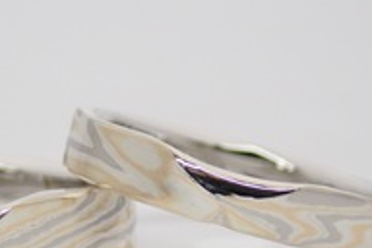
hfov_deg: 10.9
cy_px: 204
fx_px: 1943
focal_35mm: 188
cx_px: 91
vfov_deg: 7.3
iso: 200
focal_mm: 13.65
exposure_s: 1/100
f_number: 4.1
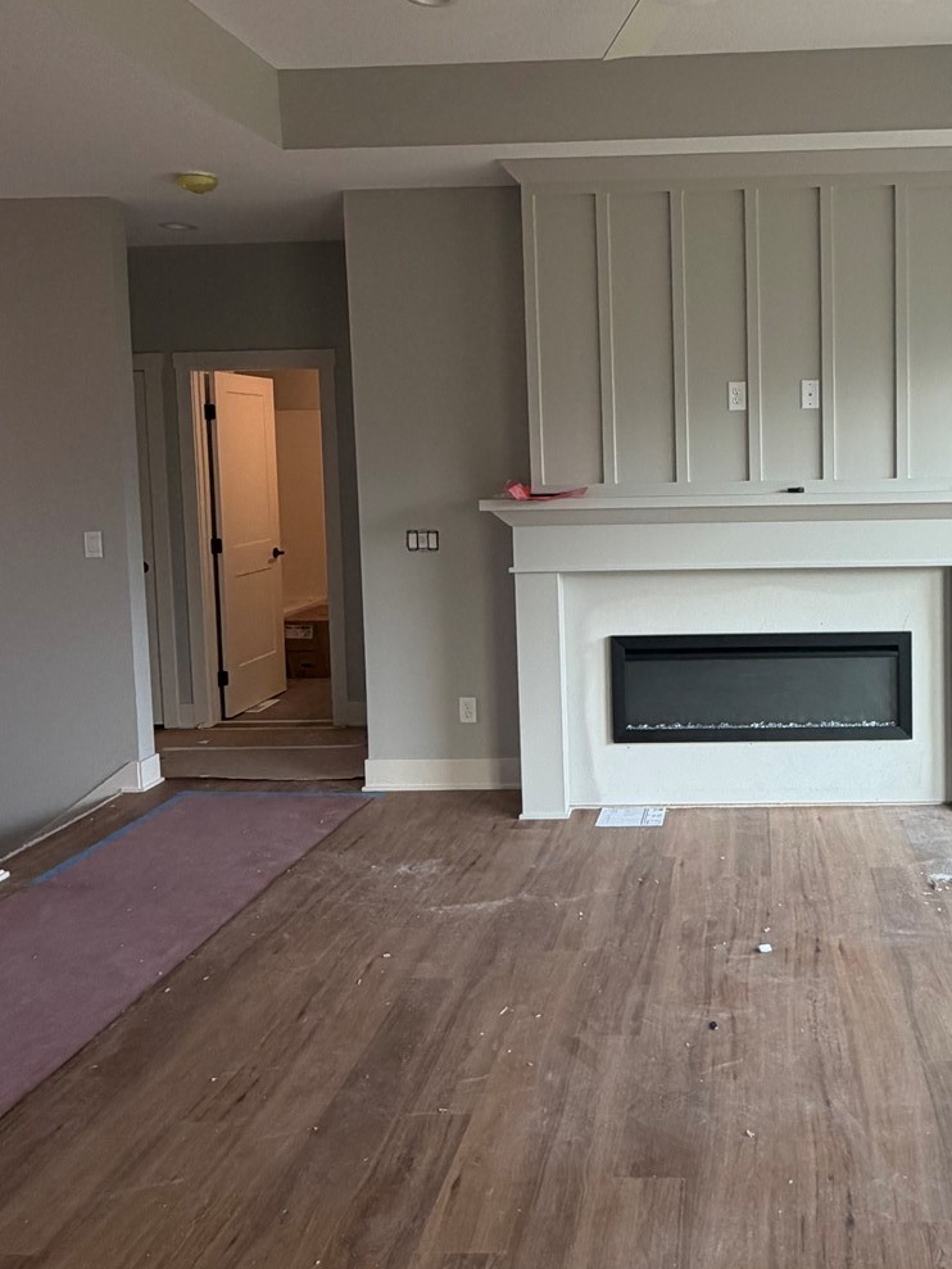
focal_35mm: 29
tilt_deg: -2.8
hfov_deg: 46.3
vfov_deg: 61.2
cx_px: 729
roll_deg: +1.7
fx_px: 1063
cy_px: 520
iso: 100
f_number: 2.2
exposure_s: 1/121
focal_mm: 2.22
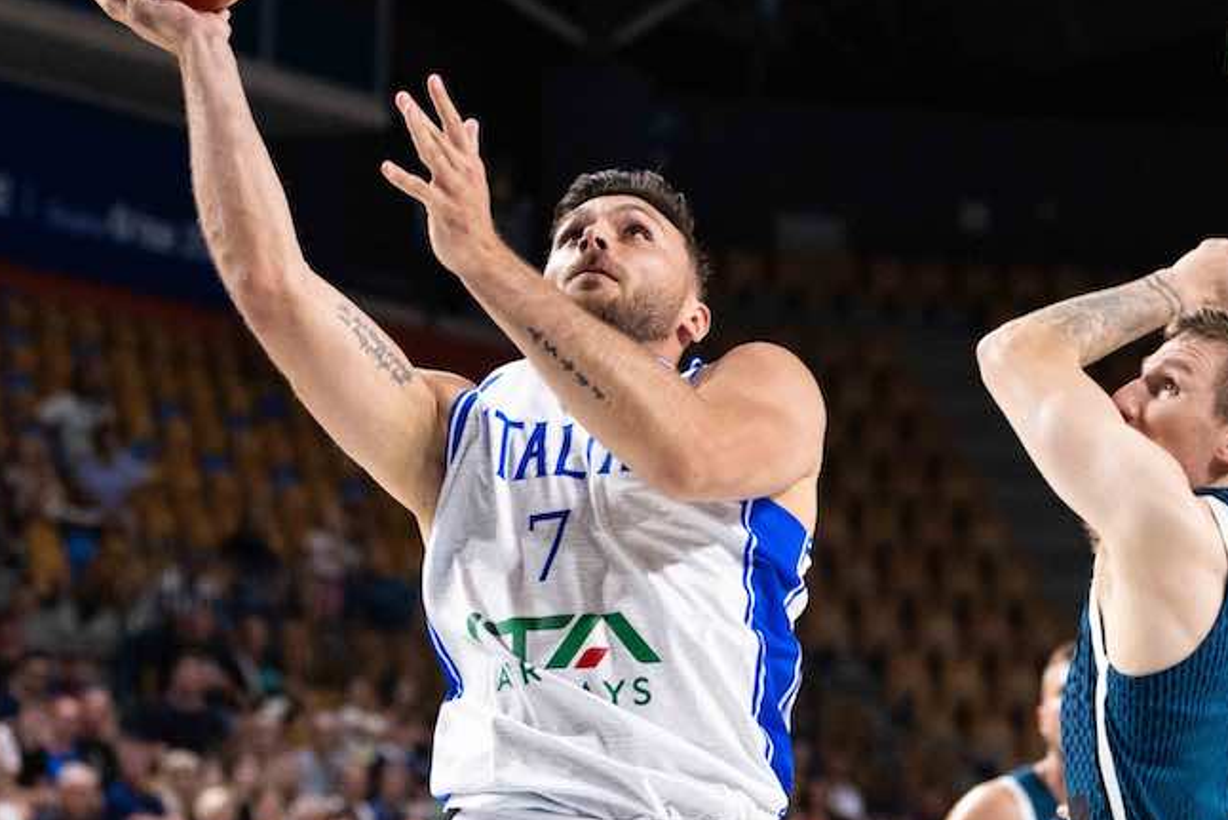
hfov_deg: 15.7
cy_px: 538
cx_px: 238
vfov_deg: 10.5
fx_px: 4435
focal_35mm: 130
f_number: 2.8
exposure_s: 1/1600
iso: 2500
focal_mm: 70
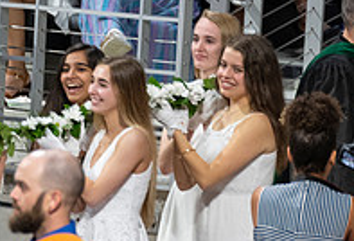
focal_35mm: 862
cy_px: 146
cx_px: 62
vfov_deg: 1.6
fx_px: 8529
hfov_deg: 2.4
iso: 1000
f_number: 3.5
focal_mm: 200
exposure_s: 1/100
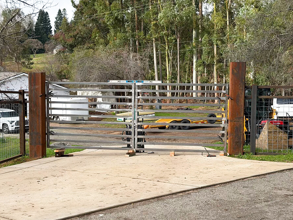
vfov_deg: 26.5
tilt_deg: -4.9
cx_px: 140
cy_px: 116
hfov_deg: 34.9
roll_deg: +0.0
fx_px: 465
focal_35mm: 55
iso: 64
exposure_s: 1/2494
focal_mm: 6.76
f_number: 1.78
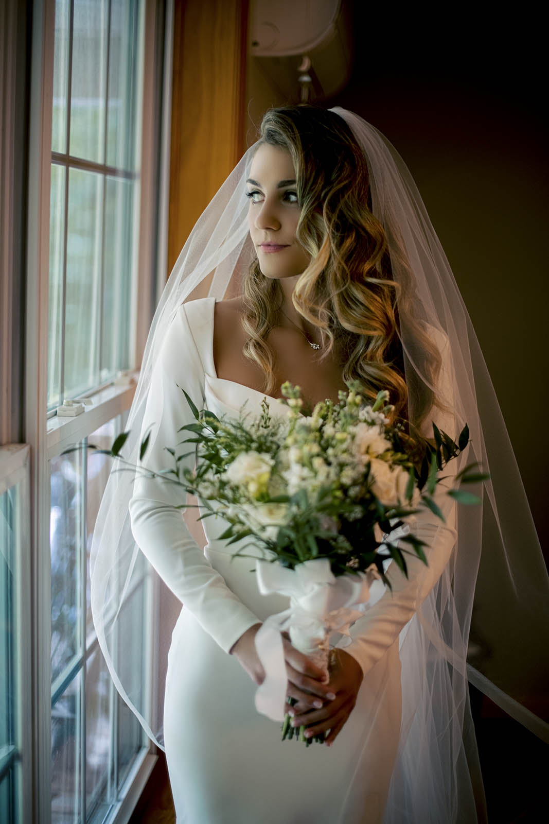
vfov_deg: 39.6
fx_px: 1143
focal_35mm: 50
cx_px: 274
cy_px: 412
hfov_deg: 27.0
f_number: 1.4
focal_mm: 50
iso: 320
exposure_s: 1/125
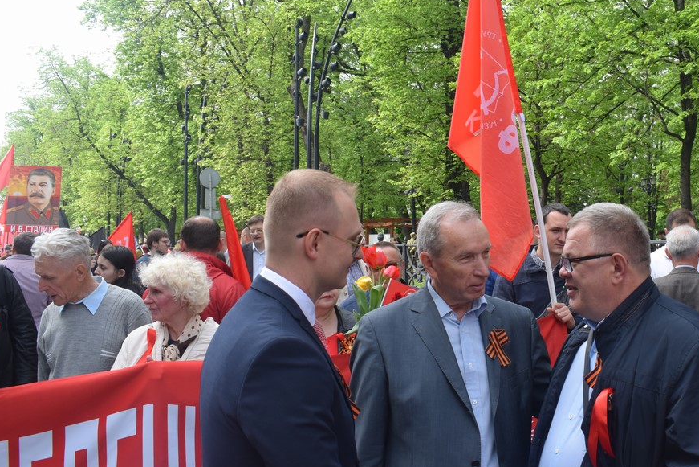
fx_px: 809
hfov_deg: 46.2
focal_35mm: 42
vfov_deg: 32.1
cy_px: 195
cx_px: 453
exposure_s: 1/250
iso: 320
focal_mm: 21
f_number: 8
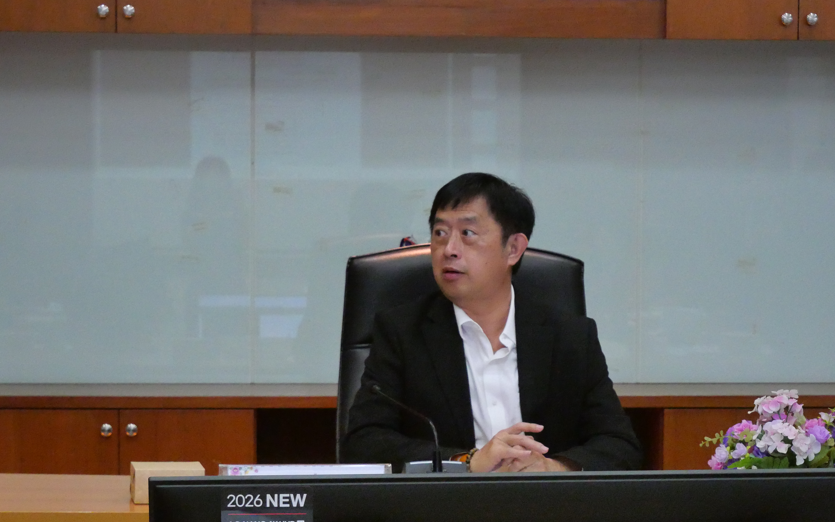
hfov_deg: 18.4
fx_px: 2572
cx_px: 460
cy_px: 346
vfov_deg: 11.6
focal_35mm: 113
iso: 6400
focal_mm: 43
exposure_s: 1/160
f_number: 5.6
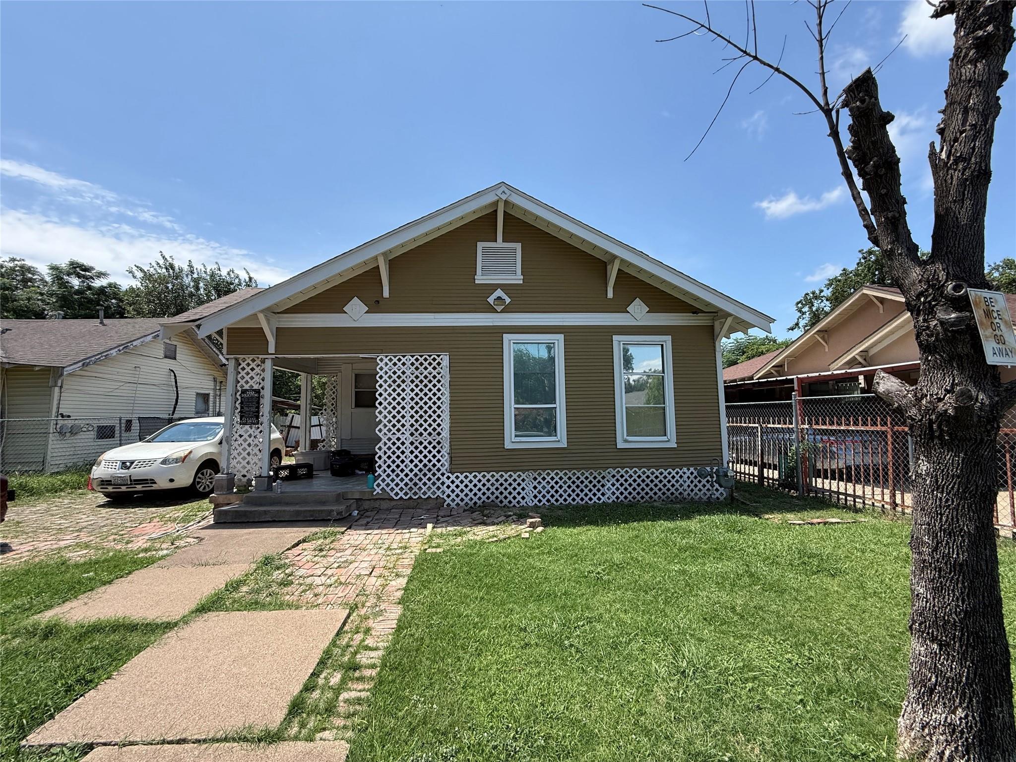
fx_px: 411
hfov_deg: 102.1
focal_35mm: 14
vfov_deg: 85.7
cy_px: 381
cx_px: 508
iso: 64
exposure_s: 1/1001
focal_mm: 2.22
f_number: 2.2
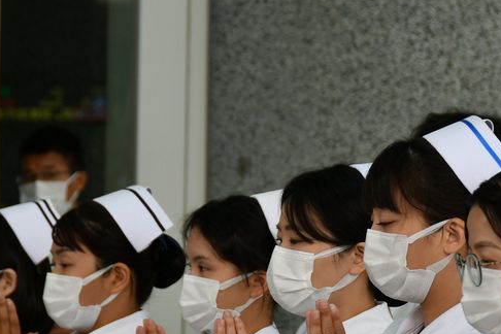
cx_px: 357
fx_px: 5416
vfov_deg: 3.5
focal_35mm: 389
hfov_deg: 5.3
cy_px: 386
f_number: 7.1
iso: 200
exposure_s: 1/200
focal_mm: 105
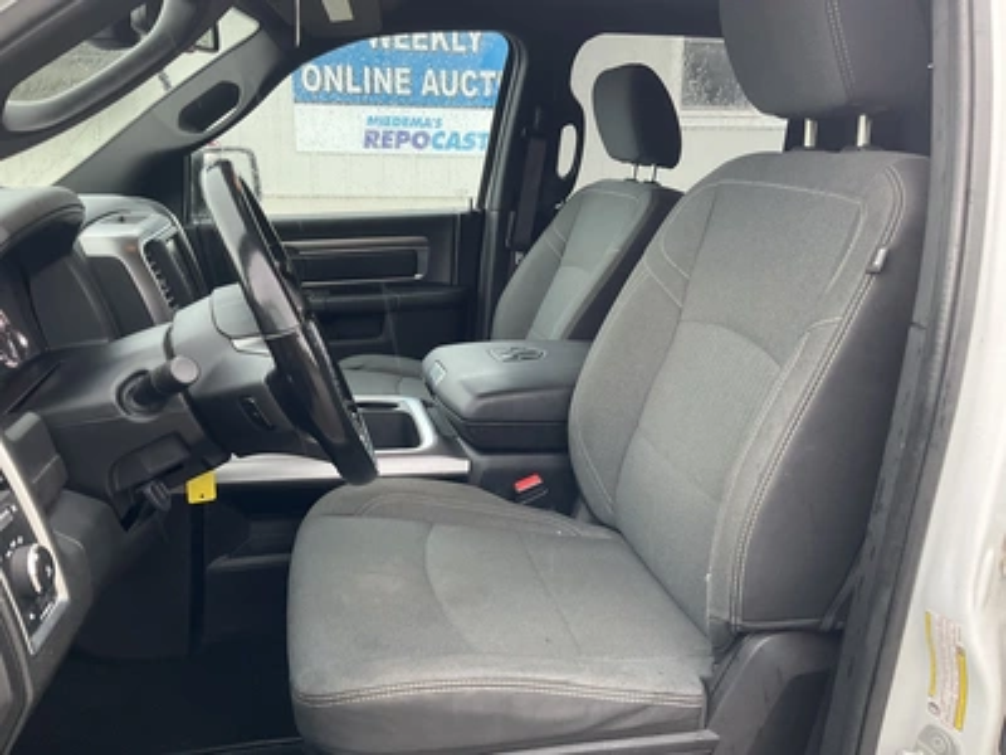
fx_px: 843
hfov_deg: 61.7
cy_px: 378
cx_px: 503
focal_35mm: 29
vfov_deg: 48.2
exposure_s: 1/60
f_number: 1.8
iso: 80
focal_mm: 3
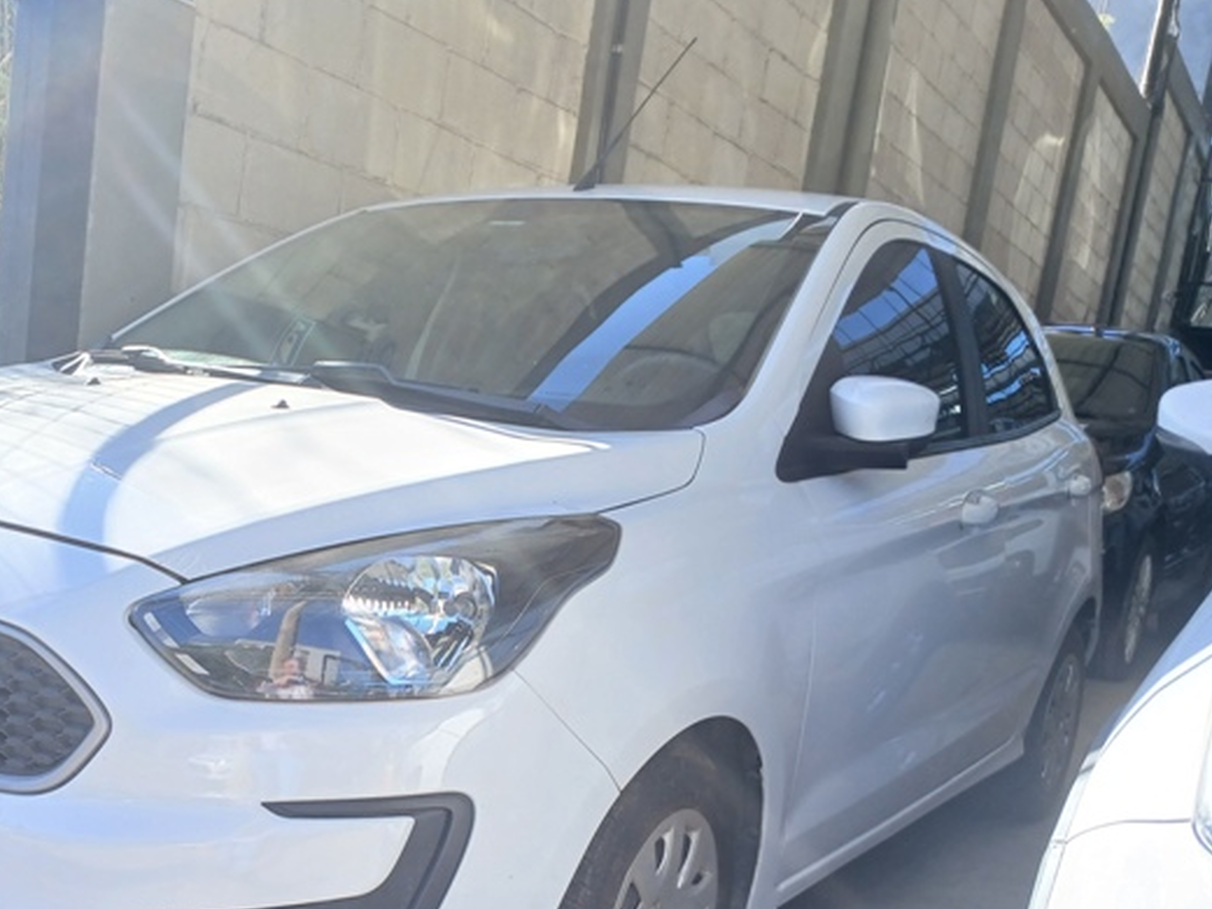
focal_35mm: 40
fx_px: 1401
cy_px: 667
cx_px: 345
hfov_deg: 45.6
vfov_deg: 35.3
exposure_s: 1/120
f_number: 1.8
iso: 32
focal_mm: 3.98
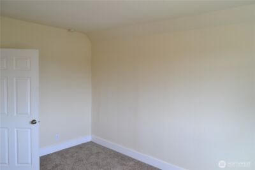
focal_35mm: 27
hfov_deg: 67.4
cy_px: 85
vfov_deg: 48.0
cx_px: 128
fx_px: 191
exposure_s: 1/30
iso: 400
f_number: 7.1
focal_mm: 18
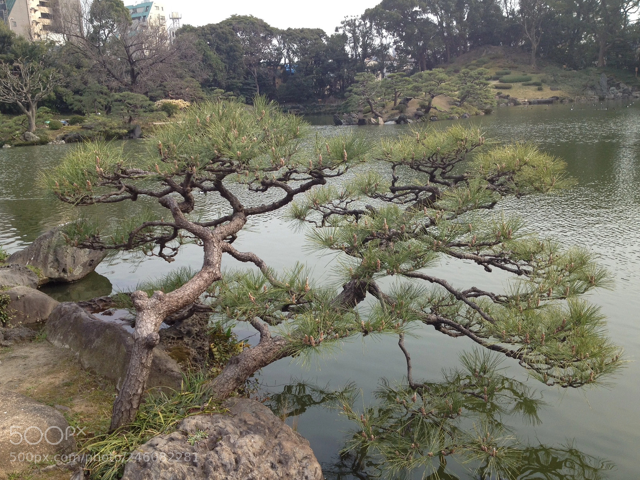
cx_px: 313
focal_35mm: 36
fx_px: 666
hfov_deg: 51.4
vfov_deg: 39.7
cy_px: 243
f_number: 2.4
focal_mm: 4.28
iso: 64
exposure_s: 1/593
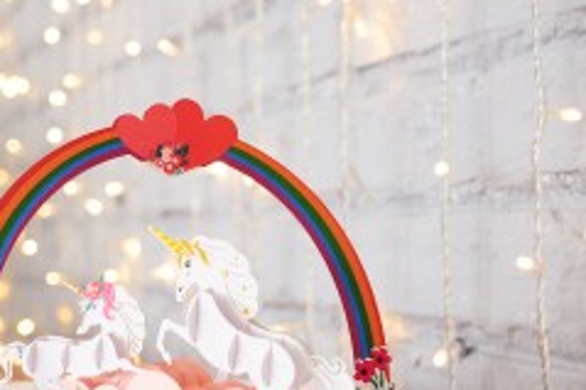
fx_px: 1074
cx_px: 196
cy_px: 271
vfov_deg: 20.5
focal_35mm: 66
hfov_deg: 30.3
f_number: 4
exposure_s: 1/50
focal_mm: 35
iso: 400
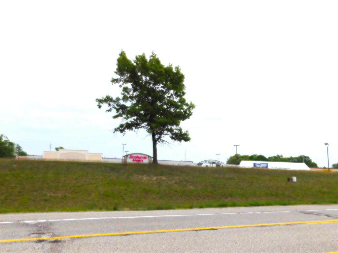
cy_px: 126
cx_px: 169
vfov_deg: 49.7
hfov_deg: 63.4
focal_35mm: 28
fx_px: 273
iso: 125
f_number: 6.4
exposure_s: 1/800
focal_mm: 4.9
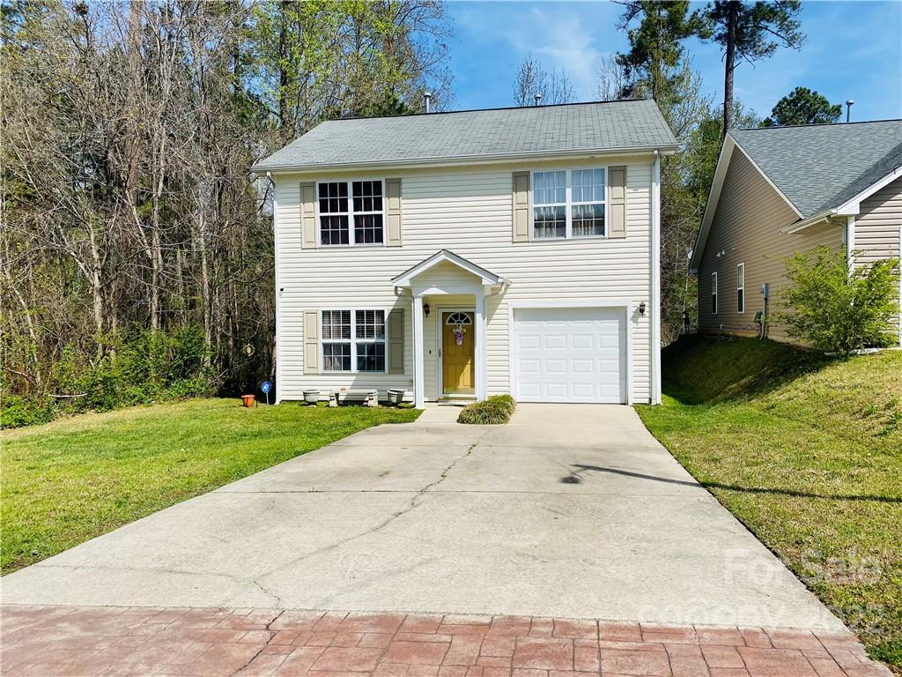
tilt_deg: -1.0
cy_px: 338
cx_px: 451
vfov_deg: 53.1
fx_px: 677
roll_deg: +0.3
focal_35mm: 26
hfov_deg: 67.3
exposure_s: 1/5025
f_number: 1.8
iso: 32
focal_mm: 4.25
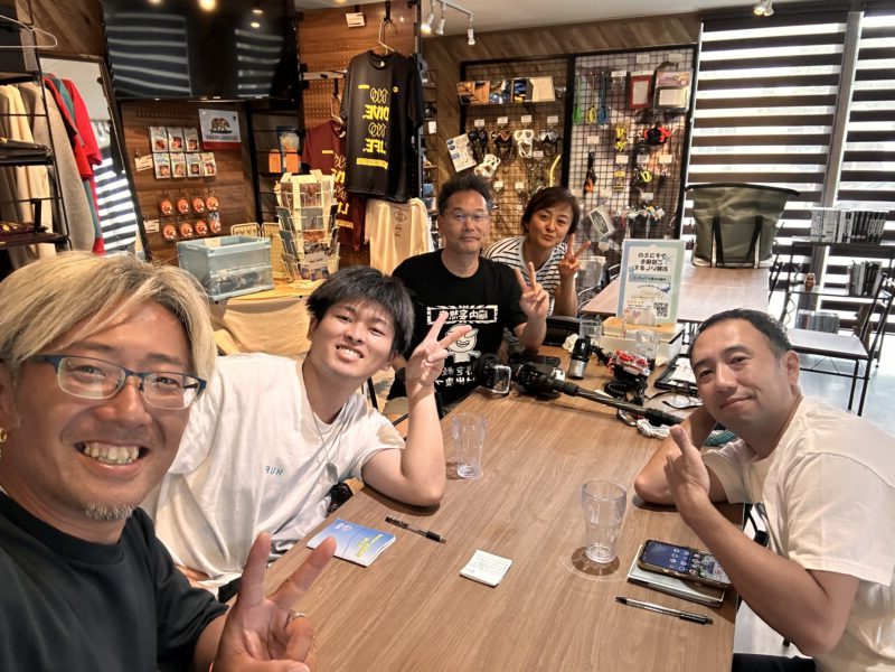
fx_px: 595
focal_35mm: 23
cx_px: 448
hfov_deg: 73.9
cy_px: 336
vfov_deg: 58.9
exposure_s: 1/60
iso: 160
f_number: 1.9
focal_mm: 2.69
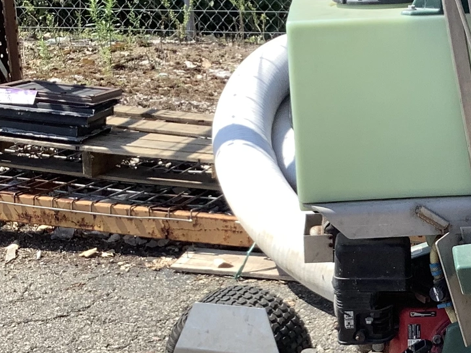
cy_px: 249
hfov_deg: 22.3
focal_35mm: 86
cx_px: 415
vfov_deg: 17.1
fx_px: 1170
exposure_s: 1/691
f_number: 2.4
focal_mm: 3.3
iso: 25
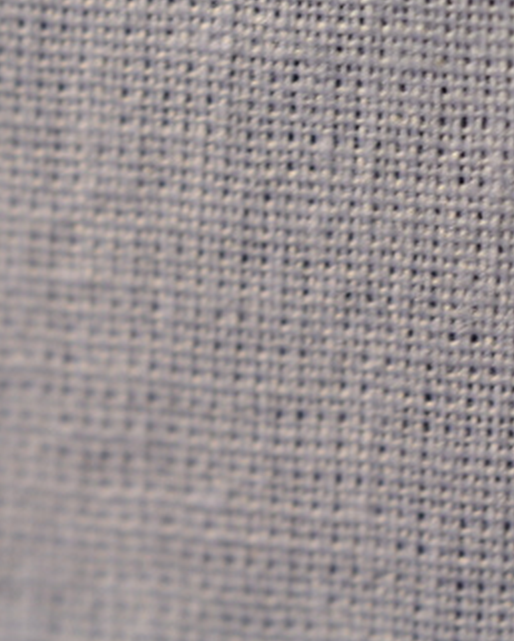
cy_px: 78
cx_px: -353
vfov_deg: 2.5
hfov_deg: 2.0
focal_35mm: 775
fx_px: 14731
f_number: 3.5
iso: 800
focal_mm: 185
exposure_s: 1/125
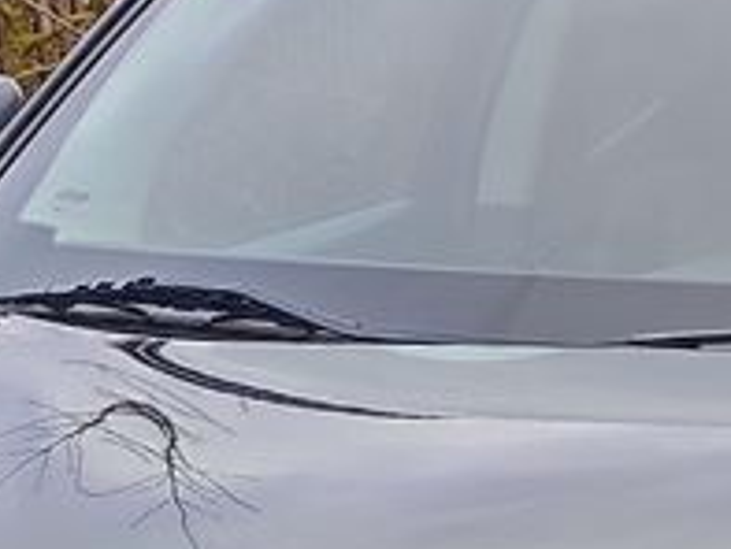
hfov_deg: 12.7
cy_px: 1254
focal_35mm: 152
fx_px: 3212
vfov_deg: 8.9
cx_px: 831
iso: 110
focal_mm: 4.7
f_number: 1.79
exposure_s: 1/100
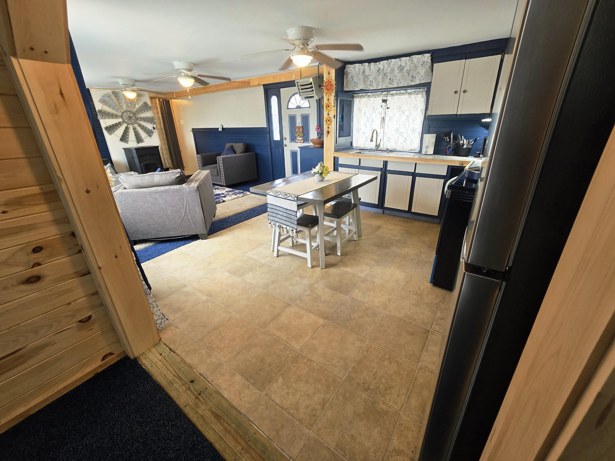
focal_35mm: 13
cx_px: 308
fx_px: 231
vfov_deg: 89.9
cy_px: 230
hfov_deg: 106.2
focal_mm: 2.2
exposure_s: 1/60.2
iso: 160
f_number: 2.2
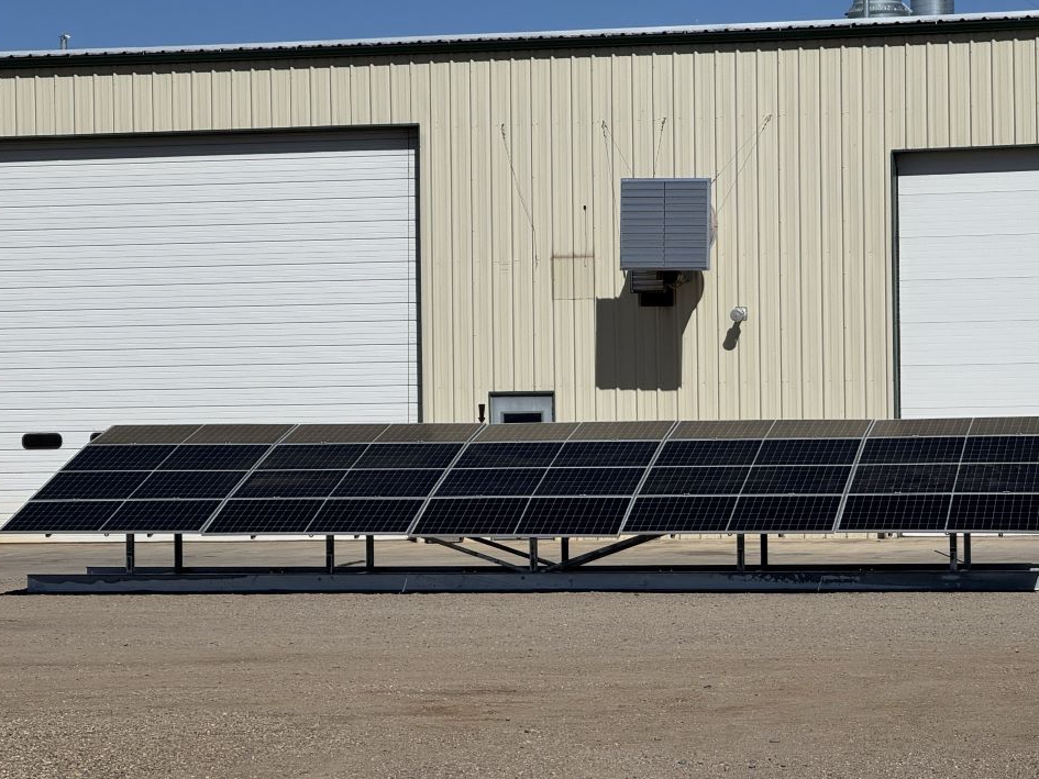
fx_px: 3902
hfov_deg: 15.2
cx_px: 532
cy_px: 408
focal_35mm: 130
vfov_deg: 11.4
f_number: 2.8
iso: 50
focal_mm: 15.66
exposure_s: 1/4651
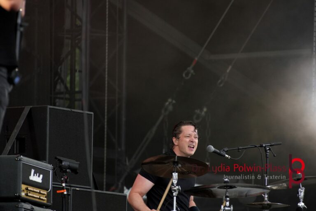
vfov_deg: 3.1
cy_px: 106
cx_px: 158
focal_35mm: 450
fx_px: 3950
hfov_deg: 4.6
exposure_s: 1/500
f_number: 6.3
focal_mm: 300
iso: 1000
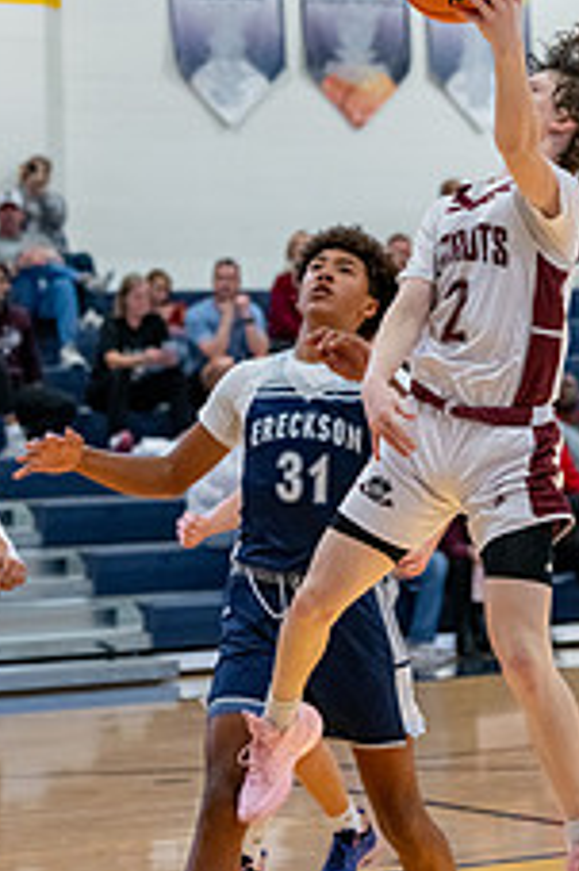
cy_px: 230
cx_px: 452
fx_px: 3358
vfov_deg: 14.7
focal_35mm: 139
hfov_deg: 9.8
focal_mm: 70
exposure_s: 1/1000
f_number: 2.8
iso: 5000
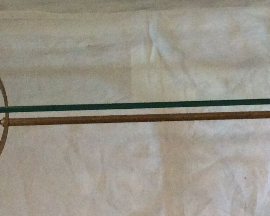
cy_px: 43
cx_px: 149
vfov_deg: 14.6
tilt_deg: -47.9
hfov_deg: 18.3
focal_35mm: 105
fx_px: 839
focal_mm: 3.3
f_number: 2.4
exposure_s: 1/25
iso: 250
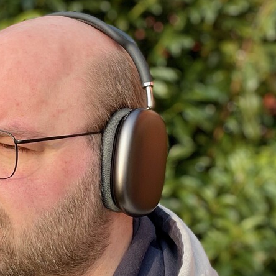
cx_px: 67
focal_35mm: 46
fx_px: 415
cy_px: 119
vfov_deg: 36.7
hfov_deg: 35.9
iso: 25
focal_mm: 2.71
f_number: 2.2
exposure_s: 1/258
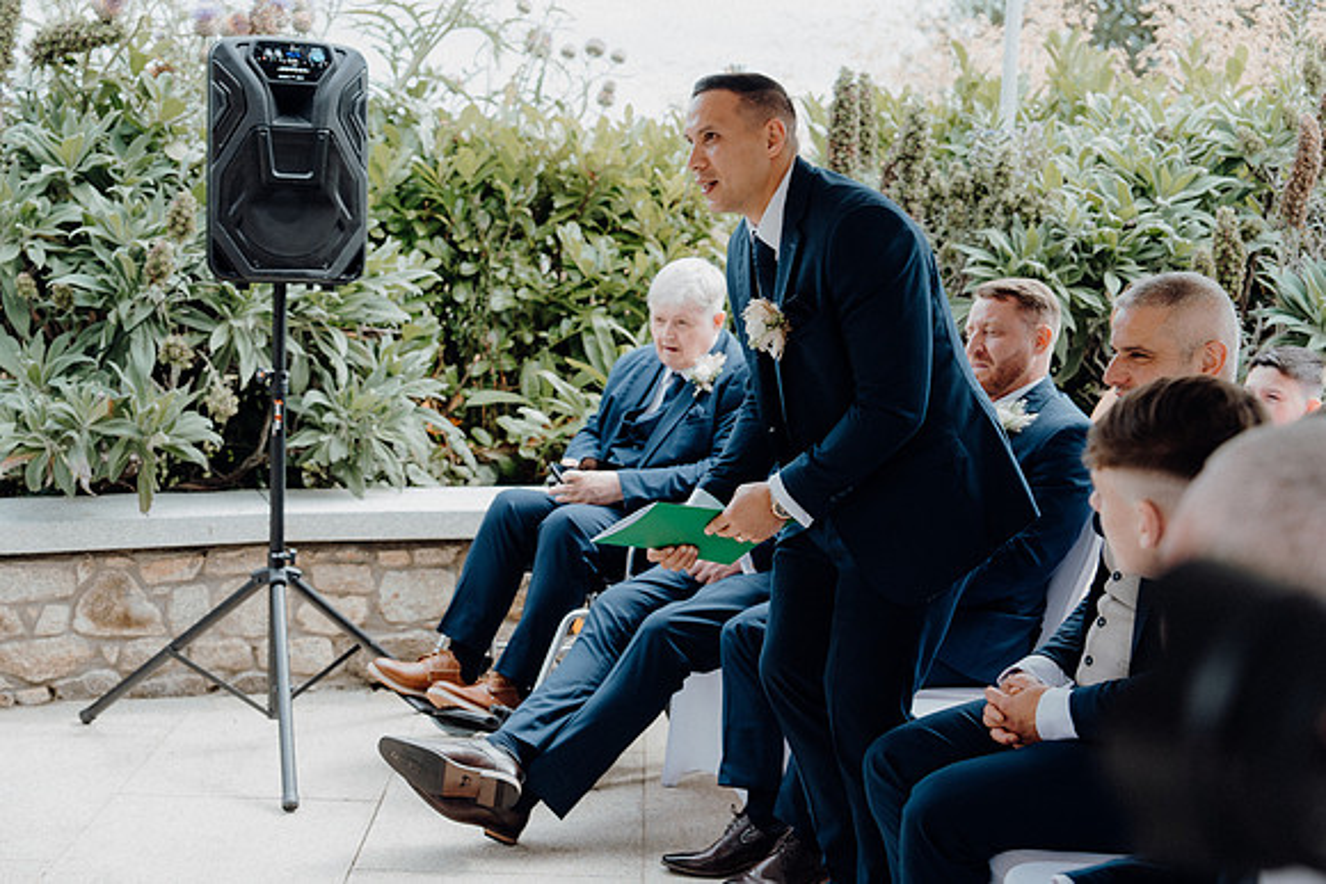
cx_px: 663
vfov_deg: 27.0
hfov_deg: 39.6
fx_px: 1842
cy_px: 442
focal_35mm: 50
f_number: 3.5
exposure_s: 1/200
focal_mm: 50
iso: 125
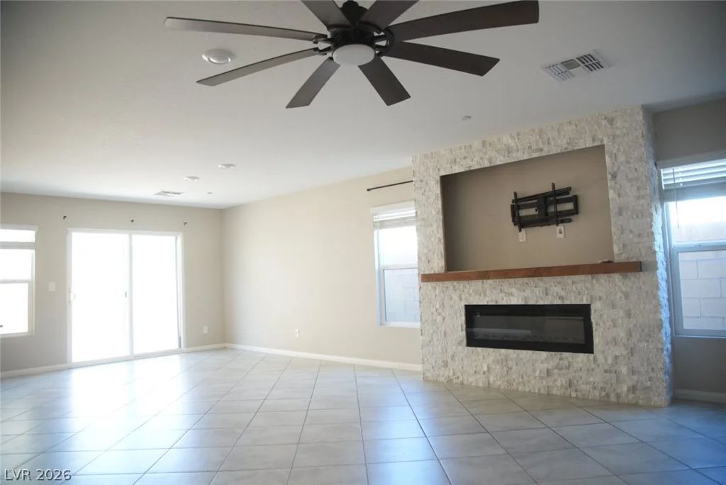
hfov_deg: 73.7
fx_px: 484
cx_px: 363
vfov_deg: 53.2
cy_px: 242
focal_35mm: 24
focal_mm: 24
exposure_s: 1/125
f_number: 4
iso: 1600
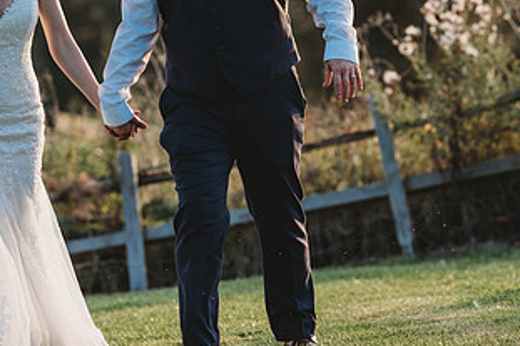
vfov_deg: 4.0
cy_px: 74
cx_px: 216
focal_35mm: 345
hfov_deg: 6.0
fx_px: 4980
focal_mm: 185
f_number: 4
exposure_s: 1/200
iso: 100
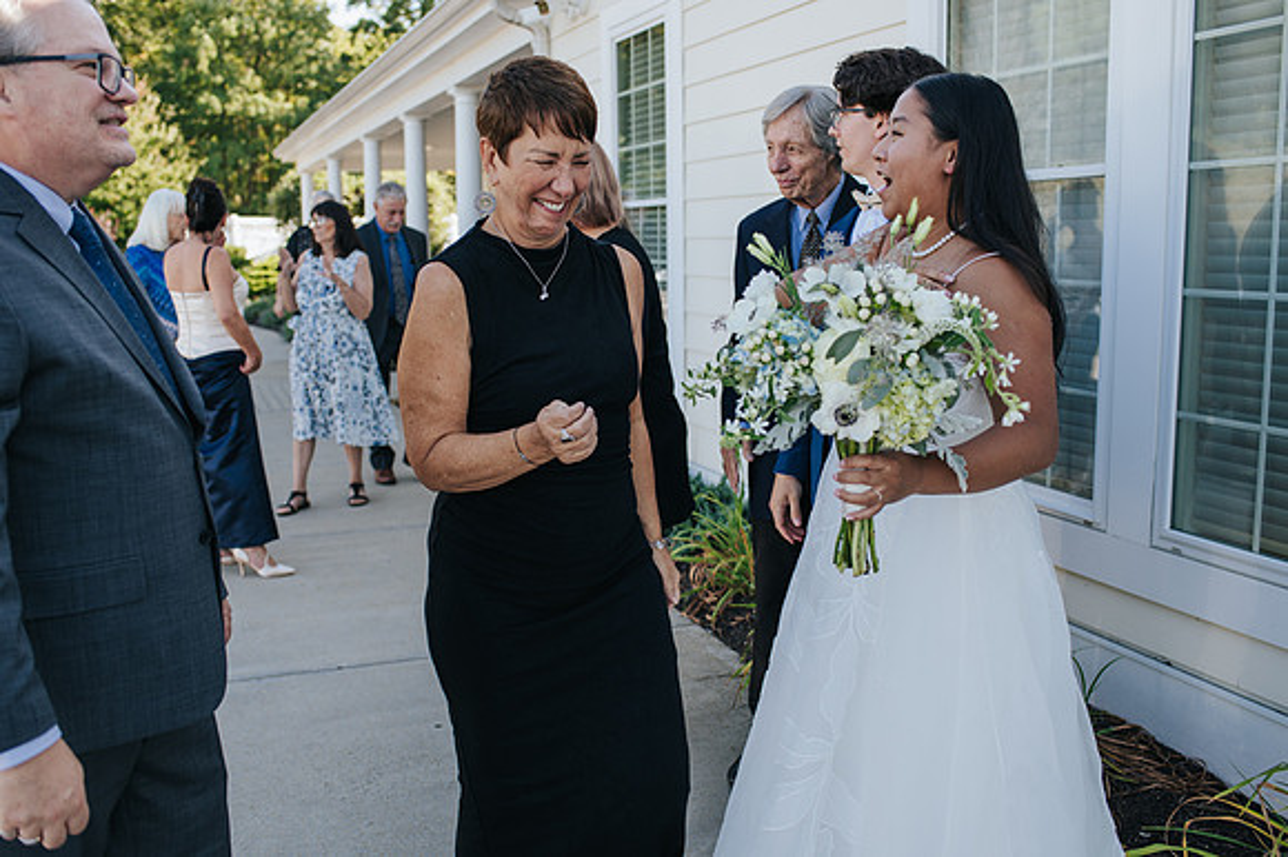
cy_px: 428
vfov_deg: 37.8
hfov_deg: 54.5
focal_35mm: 35
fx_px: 1251
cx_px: 644
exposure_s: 1/400
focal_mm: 35
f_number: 3.5
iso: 220
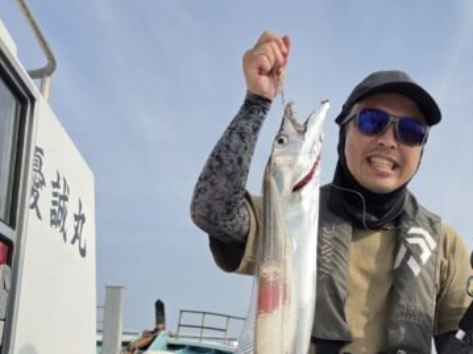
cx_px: 323
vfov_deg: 33.7
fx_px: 560
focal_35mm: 41
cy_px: 299
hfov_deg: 45.0
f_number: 1.8
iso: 80
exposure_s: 1/5127
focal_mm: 5.4
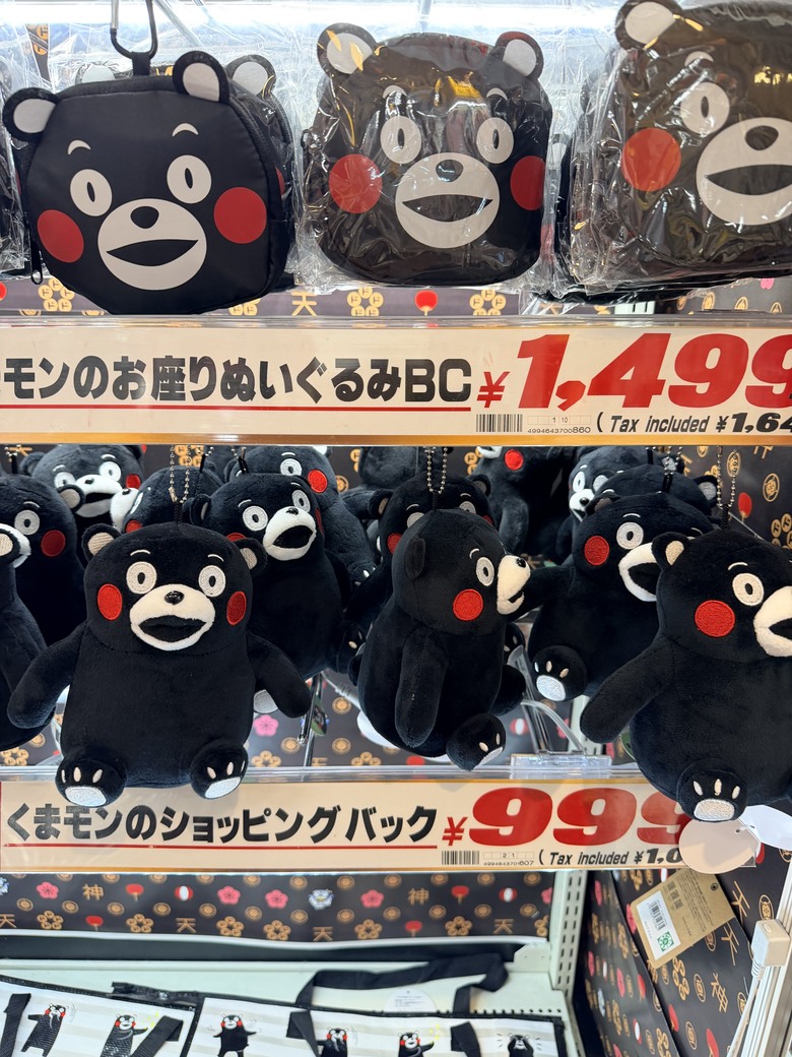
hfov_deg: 56.8
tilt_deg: -20.0
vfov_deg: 71.6
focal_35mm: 24
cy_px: 528
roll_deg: -1.7
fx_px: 732
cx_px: 396
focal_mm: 6.76
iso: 200
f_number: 1.78
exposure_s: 1/60
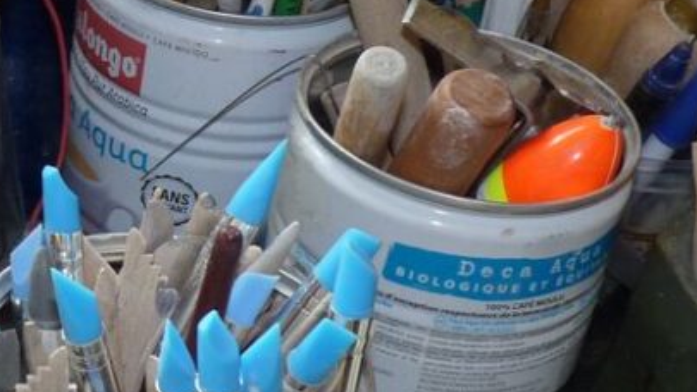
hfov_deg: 19.6
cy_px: 60
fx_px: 1867
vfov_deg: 11.9
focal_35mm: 101
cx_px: -191
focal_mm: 4.8
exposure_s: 1/50
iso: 100
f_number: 3.6
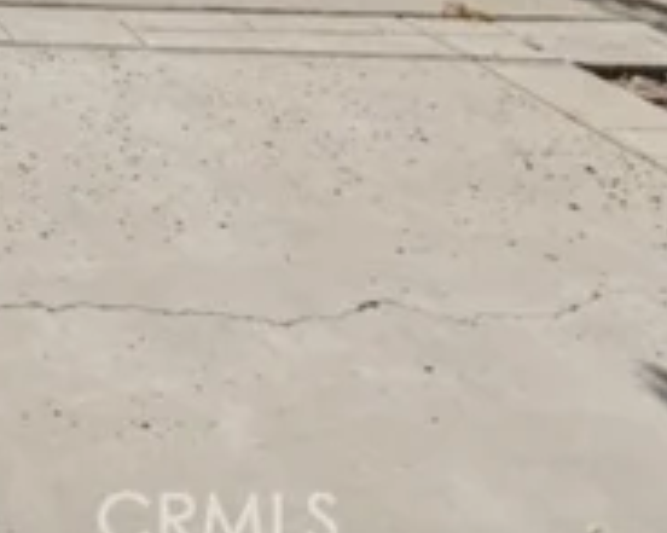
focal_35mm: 60
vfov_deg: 18.8
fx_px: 1184
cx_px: -413
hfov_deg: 23.1
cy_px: -453
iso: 160
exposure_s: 1/160
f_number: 8
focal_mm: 14
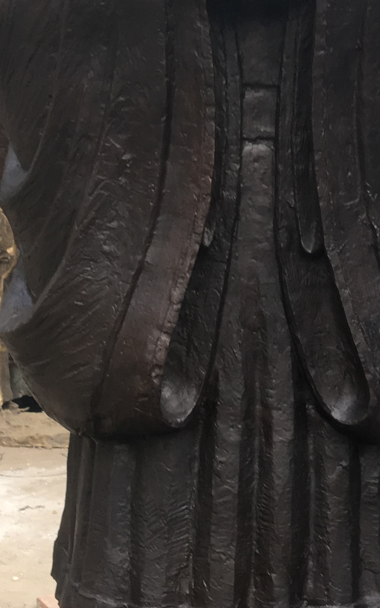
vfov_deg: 24.6
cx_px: 228
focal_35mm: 84
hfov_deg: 15.5
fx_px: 1392
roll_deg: -1.3
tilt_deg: -1.0
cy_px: 274
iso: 40
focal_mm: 4.15
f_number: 2.2
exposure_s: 1/100
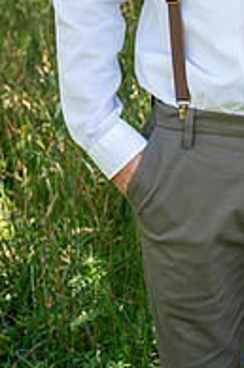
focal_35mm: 104
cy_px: -40
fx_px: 1063
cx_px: 260
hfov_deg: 12.9
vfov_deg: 18.9
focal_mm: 45
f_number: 4
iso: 250
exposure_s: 1/250
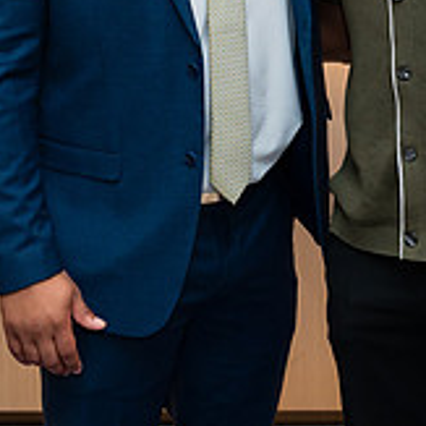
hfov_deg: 15.8
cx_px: 314
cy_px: -38
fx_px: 1532
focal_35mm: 110
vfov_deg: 15.4
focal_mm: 34.5
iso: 640
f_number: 4
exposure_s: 1/160
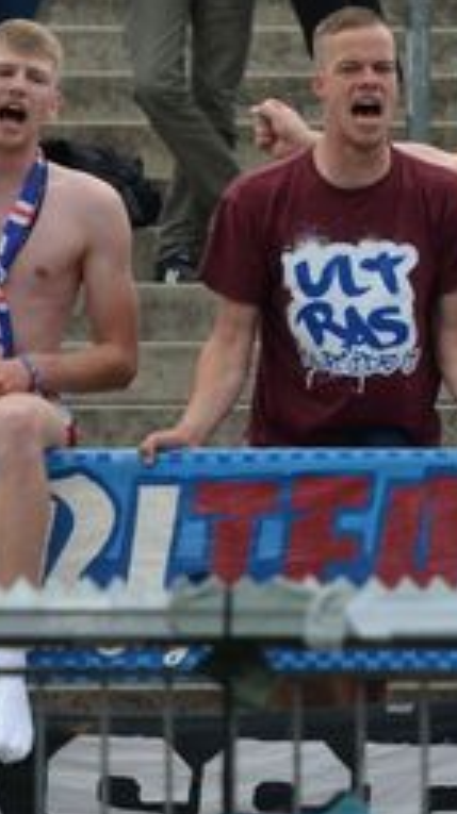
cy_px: 413
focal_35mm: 246
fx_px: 5312
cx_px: 486
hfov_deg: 4.9
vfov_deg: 8.8
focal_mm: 70
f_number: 5
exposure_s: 1/1250
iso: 400
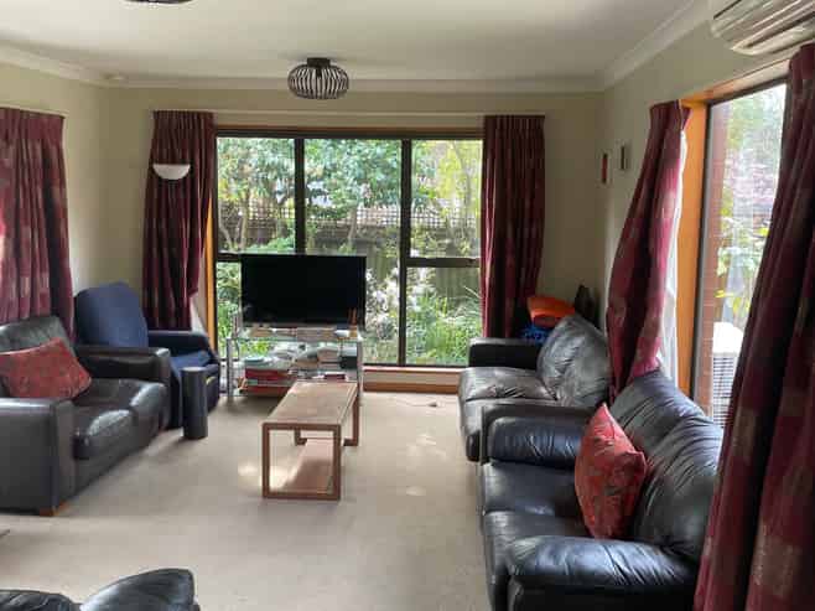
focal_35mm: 26
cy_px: 306
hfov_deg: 67.3
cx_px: 408
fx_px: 612
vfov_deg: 53.0
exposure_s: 1/121
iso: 100
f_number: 1.6
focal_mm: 4.2
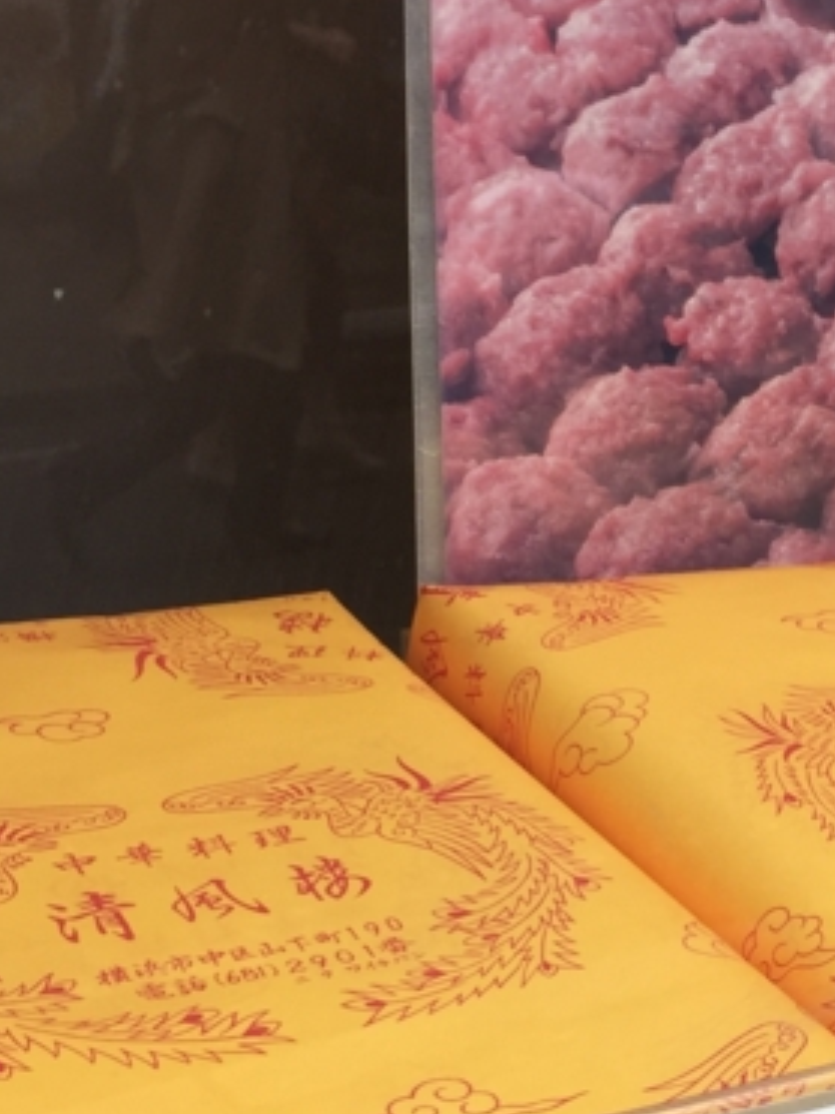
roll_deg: -2.9
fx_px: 2574
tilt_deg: -19.7
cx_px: 826
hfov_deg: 18.0
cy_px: 850
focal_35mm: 80
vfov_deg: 24.1
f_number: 2.2
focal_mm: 4.15
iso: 32
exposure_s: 1/132
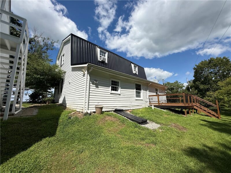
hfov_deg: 102.1
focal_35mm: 14
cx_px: 116
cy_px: 86
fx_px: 93
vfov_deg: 85.7
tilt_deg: +9.5
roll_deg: -0.1
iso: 50
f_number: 2.2
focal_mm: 2.22
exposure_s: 1/4149
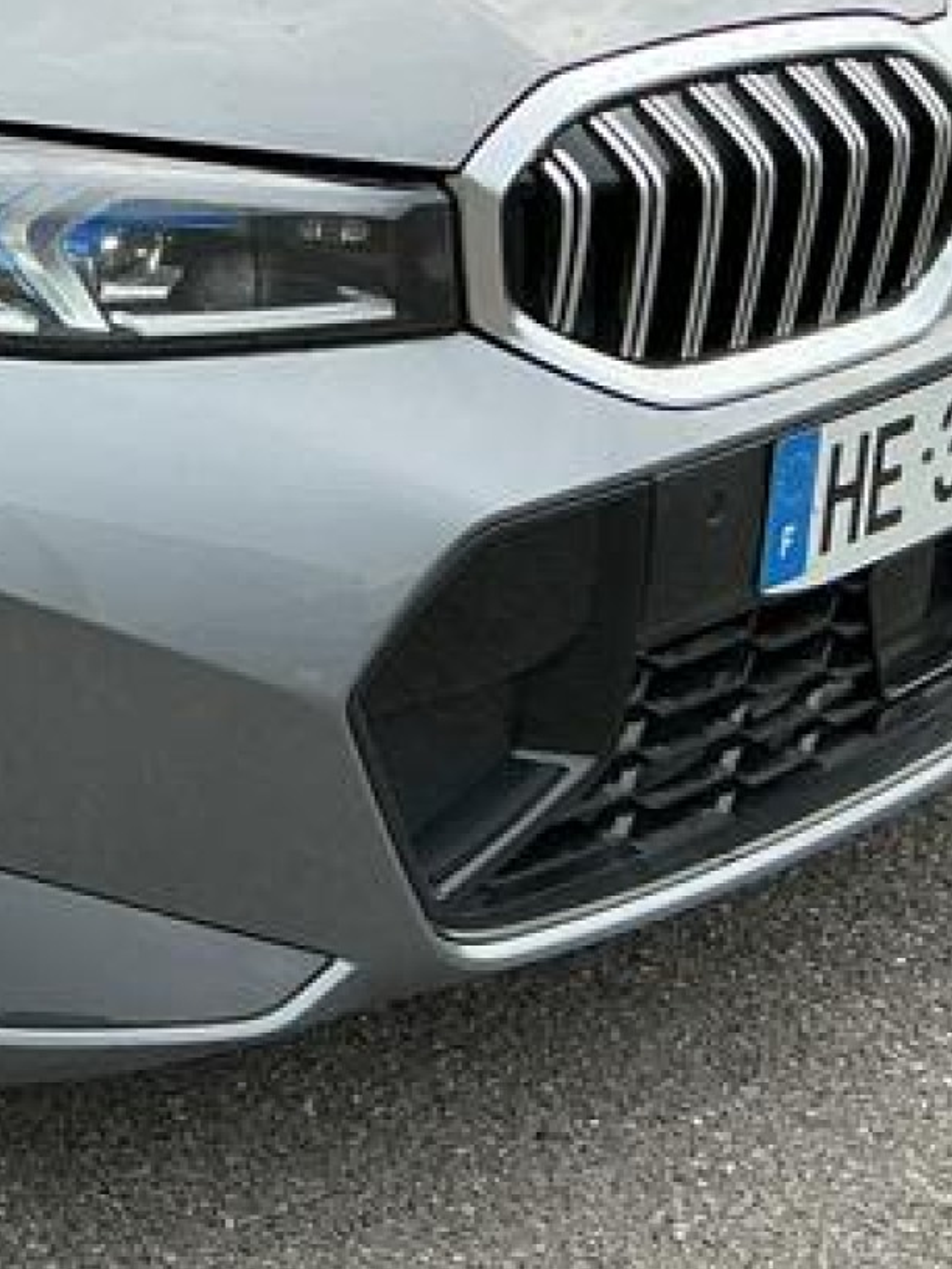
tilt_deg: -13.9
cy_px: -12
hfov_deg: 14.2
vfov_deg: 19.6
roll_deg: +2.5
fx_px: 3557
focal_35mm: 97
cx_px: -492
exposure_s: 1/978
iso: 25
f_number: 1.8
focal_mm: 3
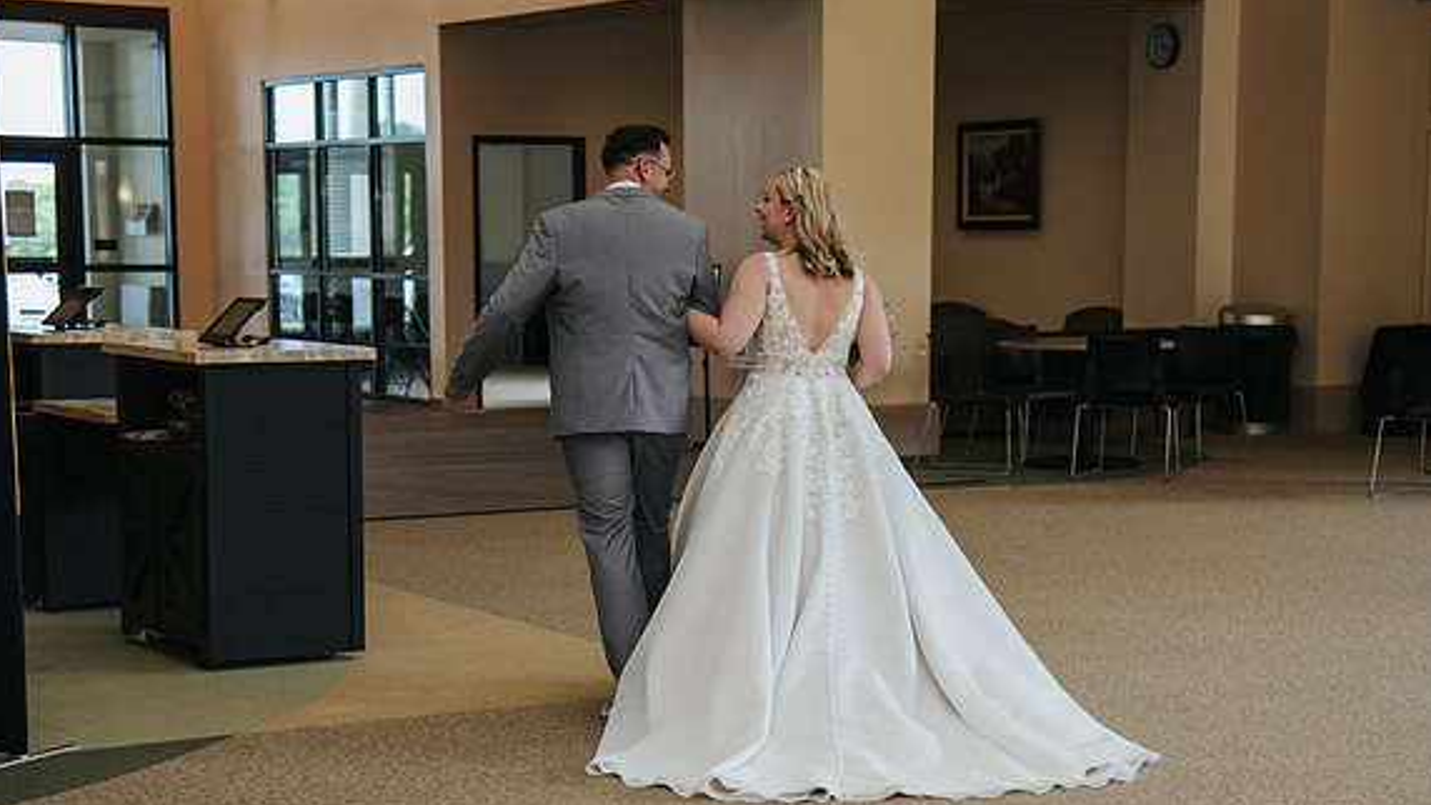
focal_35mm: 74
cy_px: 500
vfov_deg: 16.3
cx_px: 705
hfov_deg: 28.6
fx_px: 2808
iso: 800
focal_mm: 55
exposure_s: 1/200
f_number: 4
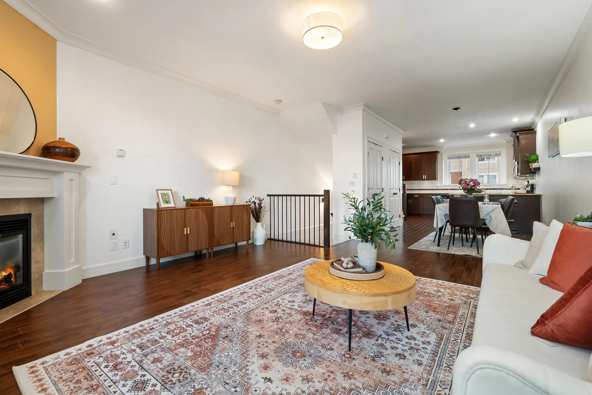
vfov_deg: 77.3
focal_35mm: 15
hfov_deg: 100.4
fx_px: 247
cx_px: 296
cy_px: 198
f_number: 7.1
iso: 320
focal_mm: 10
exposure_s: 1/13
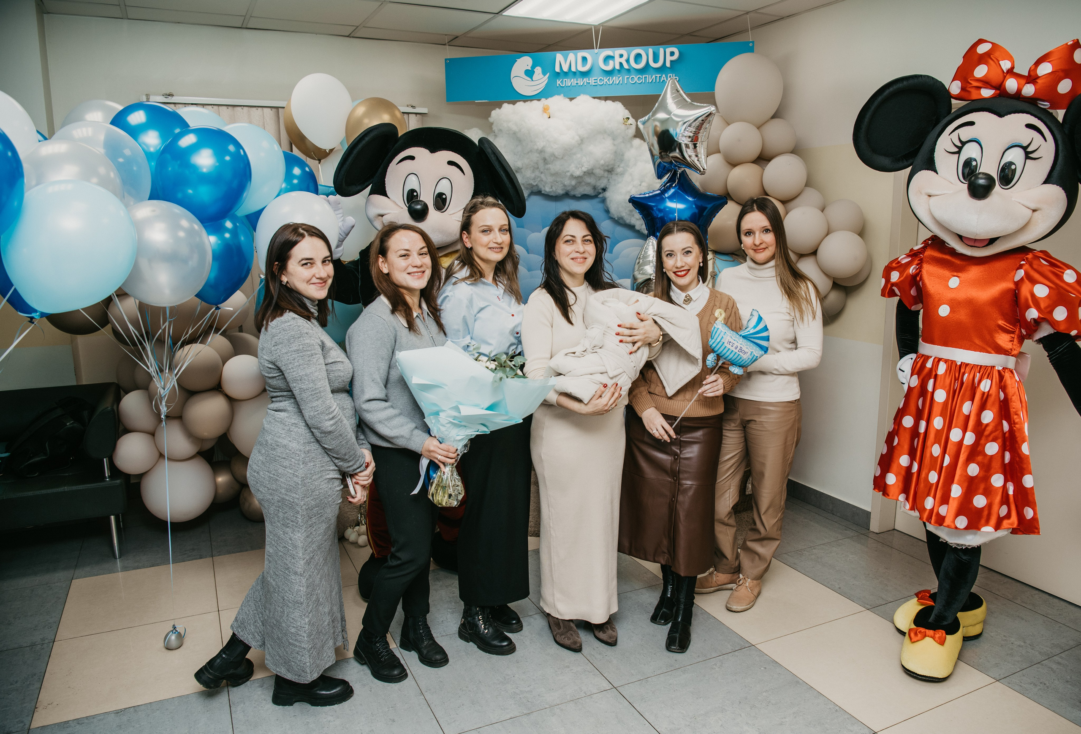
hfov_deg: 70.7
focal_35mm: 25
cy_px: 381
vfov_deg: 51.4
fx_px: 762
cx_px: 571
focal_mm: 24
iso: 160
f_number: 4
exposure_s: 1/160
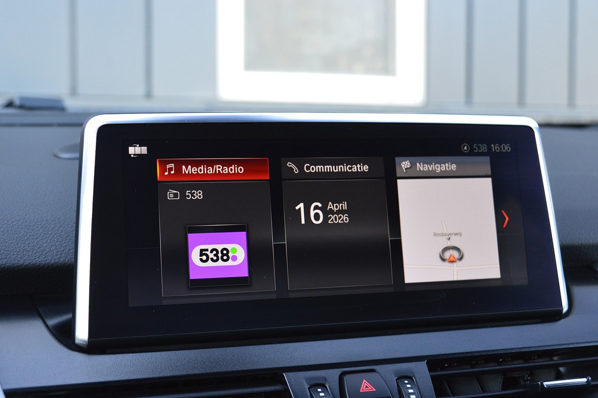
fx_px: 846
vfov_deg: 26.4
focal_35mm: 51
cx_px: 299
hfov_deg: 38.9
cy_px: 199
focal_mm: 34
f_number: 7.1
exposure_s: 1/60
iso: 800
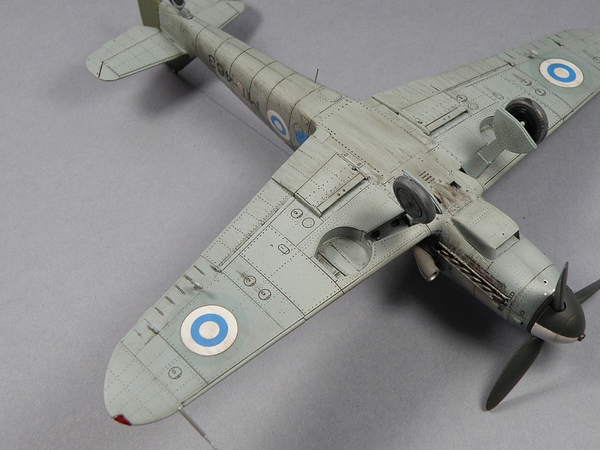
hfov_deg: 31.1
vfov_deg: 23.6
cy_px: 200
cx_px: 356
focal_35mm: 62
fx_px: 1074
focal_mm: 9.31
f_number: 4.5
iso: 64
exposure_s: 1/100
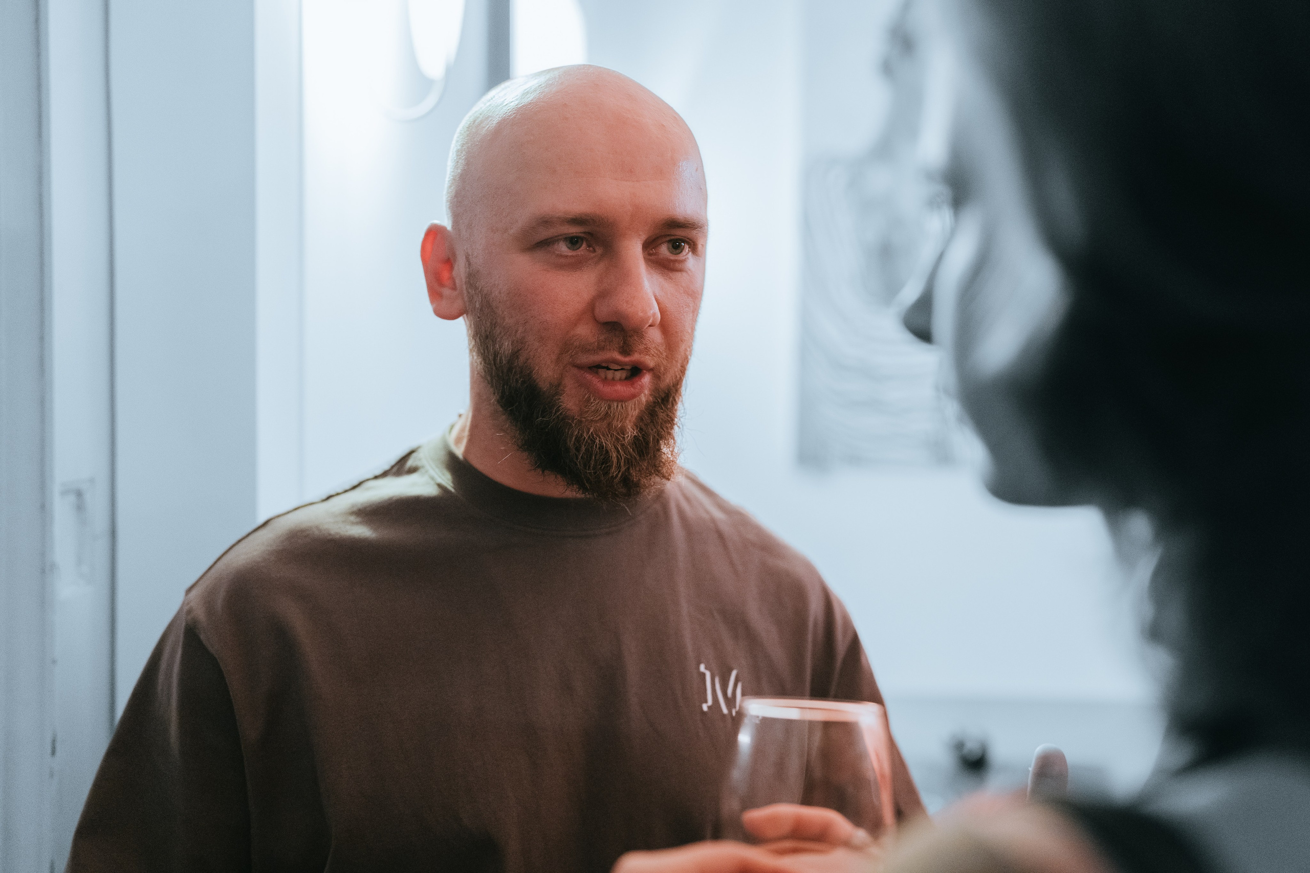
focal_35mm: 35
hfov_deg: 53.9
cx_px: 651
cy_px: 437
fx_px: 1287
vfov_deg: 37.5
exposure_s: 1/125
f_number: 2
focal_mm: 35
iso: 3200
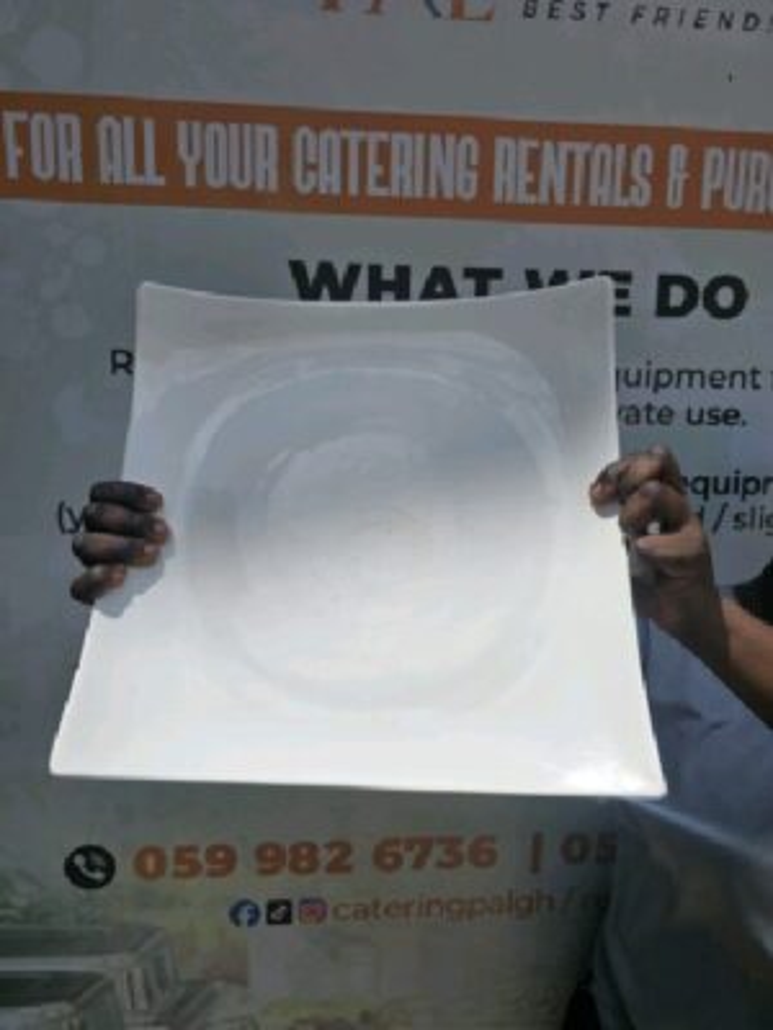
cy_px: 515
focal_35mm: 23
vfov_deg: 73.9
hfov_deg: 58.9
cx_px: 386
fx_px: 685
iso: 12
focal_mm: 6.3
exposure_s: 1/1429
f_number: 1.7
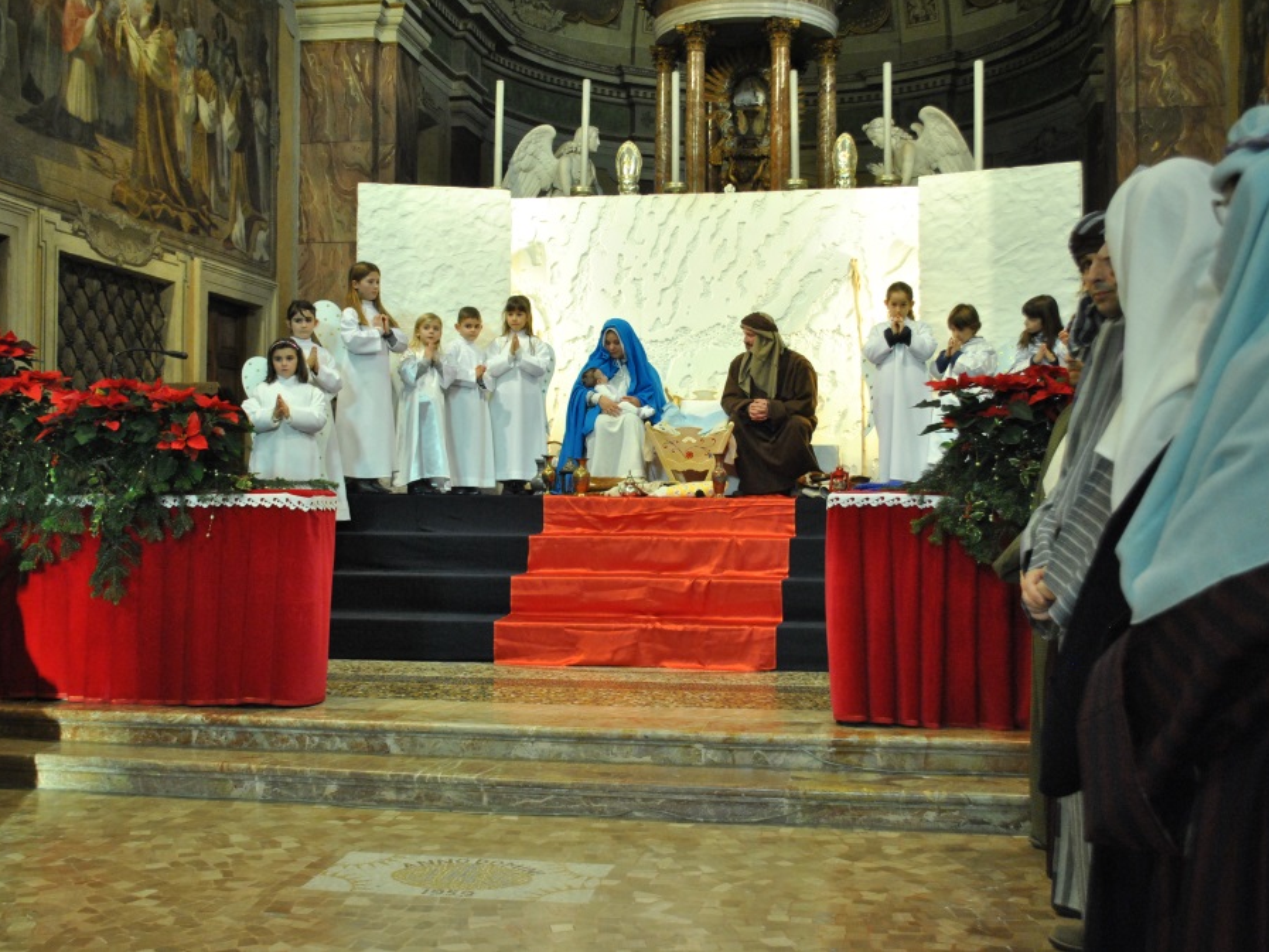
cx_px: 600
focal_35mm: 39
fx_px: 1430
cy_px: 475
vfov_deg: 36.8
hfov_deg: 47.8
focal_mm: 24
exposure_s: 1/30
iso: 800
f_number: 4
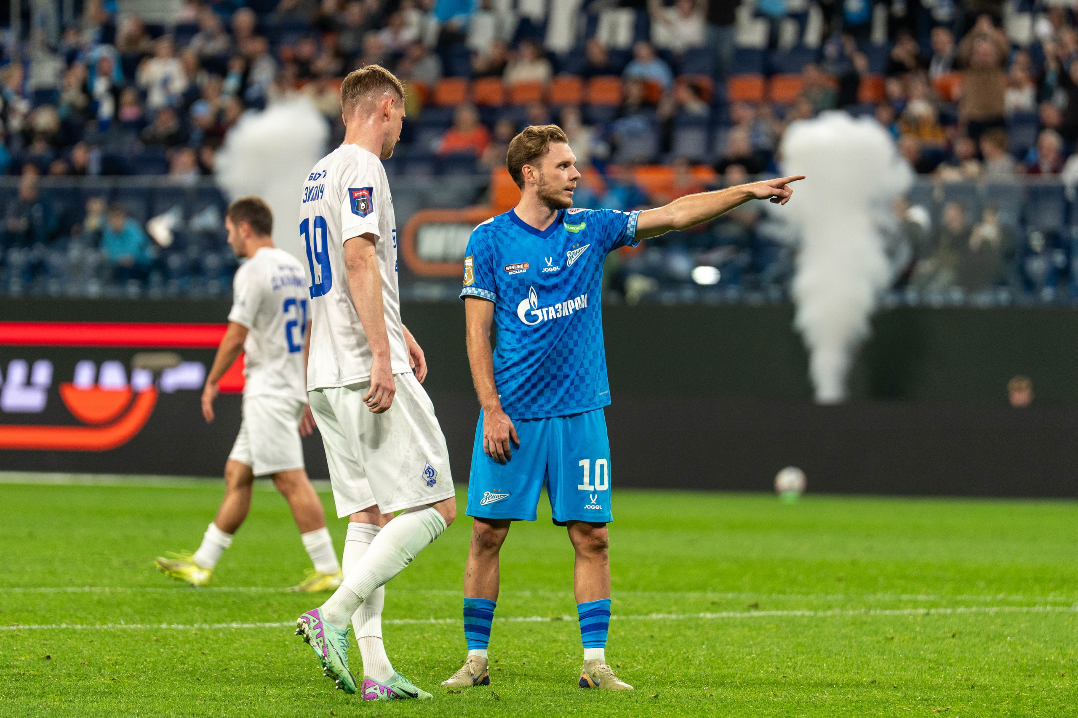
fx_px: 8641
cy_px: 353
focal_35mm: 289
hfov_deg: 7.1
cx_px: 576
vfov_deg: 4.8
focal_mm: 200
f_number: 2.8
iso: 800
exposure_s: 1/1000
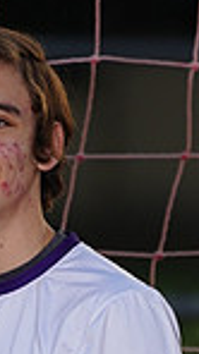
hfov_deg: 0.9
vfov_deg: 1.6
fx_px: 12759
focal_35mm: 1357
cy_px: 543
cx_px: 52
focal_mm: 330
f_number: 5.6
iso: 320
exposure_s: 1/250
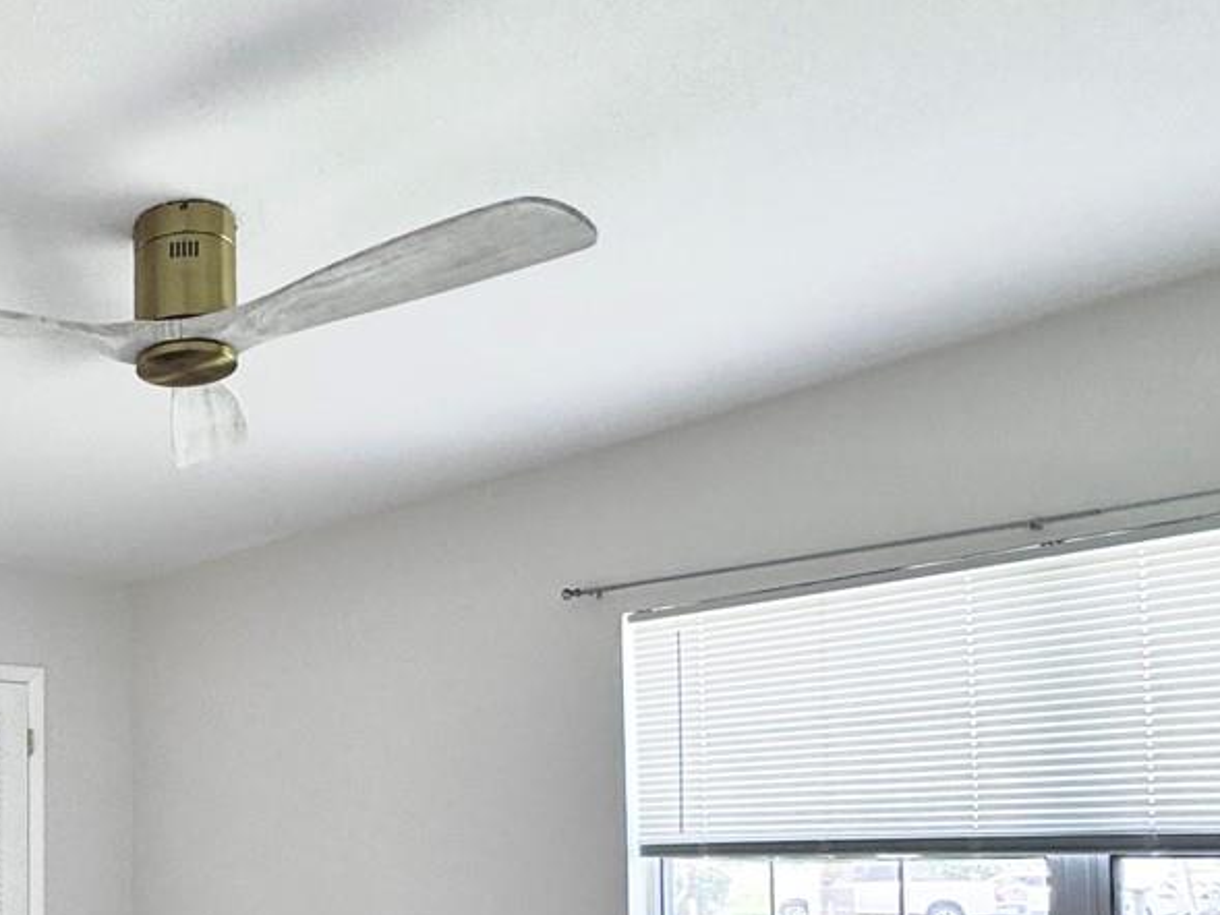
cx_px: 0
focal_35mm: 38
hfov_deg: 42.3
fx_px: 1340
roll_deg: -0.2
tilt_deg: +2.5
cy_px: 795
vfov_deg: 35.8
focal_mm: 2.22
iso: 200
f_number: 2.2
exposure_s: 1/120
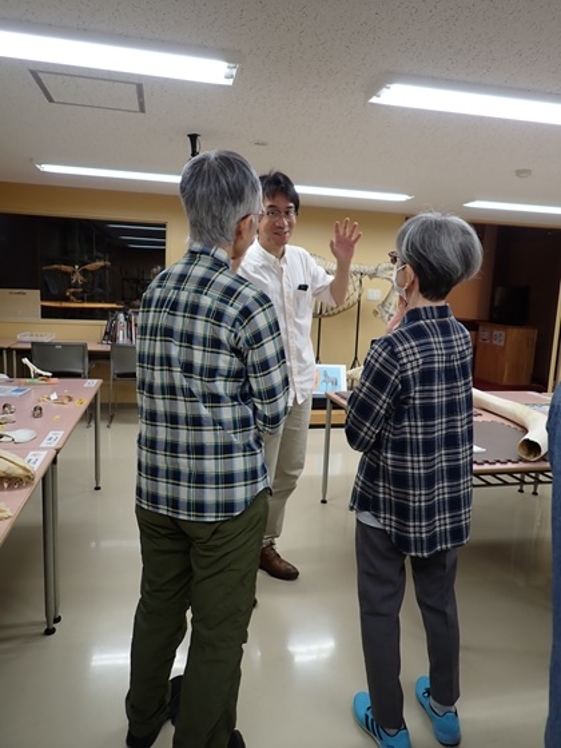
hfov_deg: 54.9
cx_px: 280
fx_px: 540
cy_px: 374
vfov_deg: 69.4
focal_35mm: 25
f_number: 2
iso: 100
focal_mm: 4.5
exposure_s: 1/100
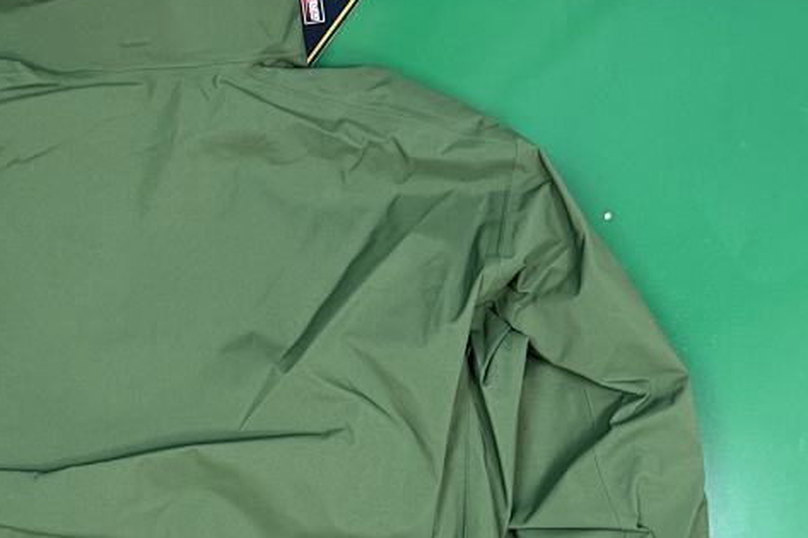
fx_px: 1279
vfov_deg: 23.3
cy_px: 465
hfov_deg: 33.8
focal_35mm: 57
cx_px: 138
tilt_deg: -88.5
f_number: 1.78
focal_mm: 6.76
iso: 200
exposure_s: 1/108
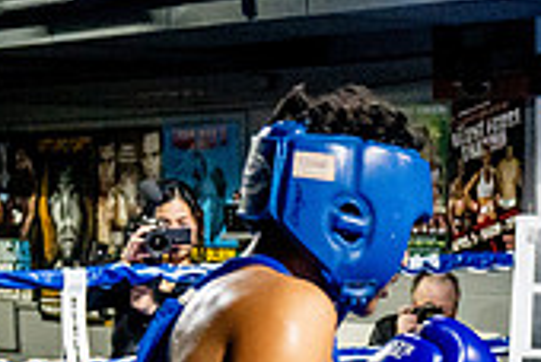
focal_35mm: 143
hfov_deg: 13.9
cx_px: 646
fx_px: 2153
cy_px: 503
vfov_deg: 9.4
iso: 5000
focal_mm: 28
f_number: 2.8
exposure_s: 1/800
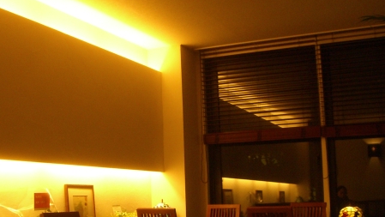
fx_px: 603
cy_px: 151
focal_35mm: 59
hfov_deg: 35.2
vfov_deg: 20.3
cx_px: 142
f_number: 2.7
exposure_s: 1/50
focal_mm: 6.2
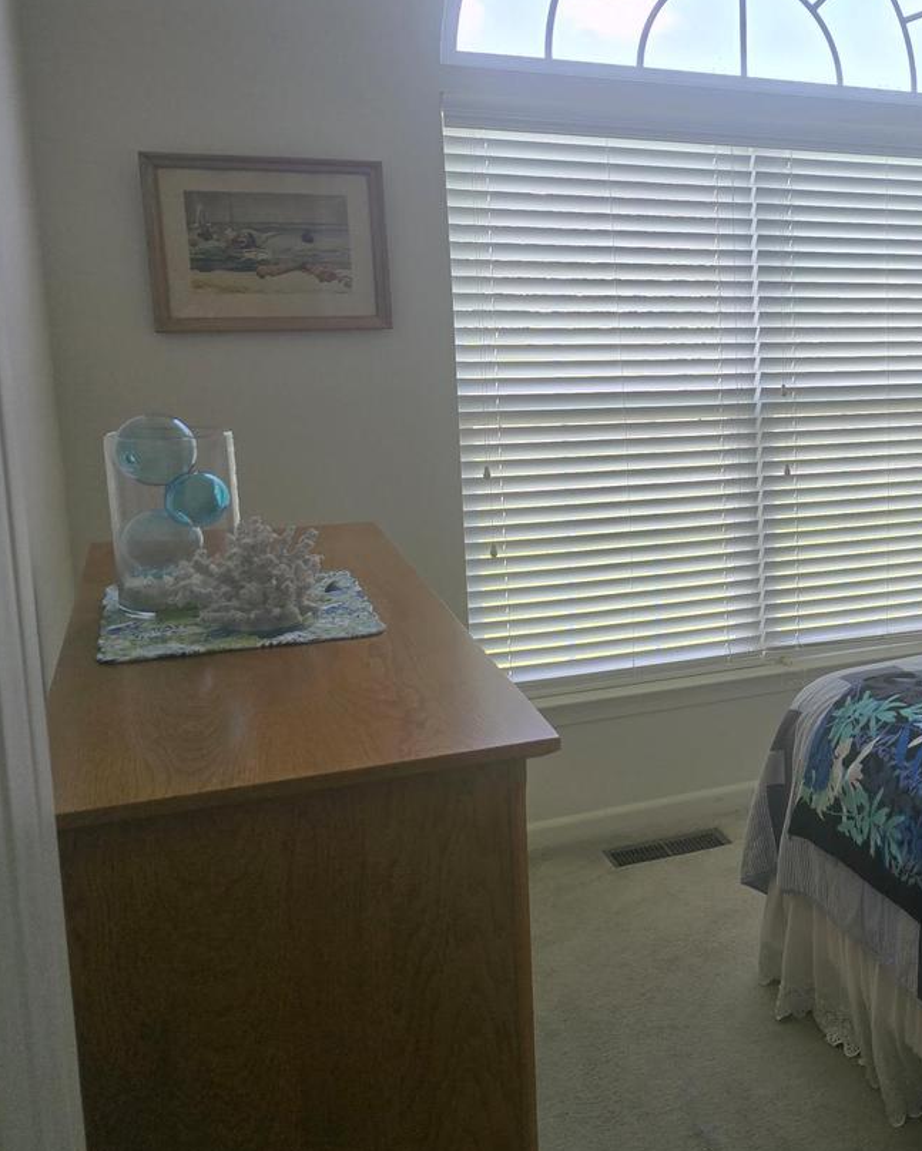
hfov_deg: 33.2
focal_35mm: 40
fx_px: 1364
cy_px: 503
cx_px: 986
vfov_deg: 45.7
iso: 32
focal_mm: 6.3
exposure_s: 1/180
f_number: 1.7
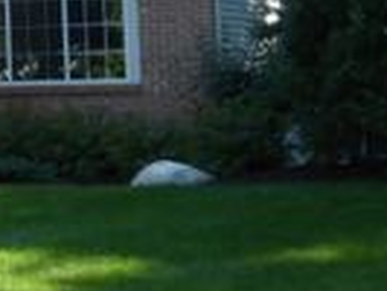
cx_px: -332
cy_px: -68
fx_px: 1432
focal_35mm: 128
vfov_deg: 11.4
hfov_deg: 13.6
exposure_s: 1/160
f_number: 3.7
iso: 100
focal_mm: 6.1
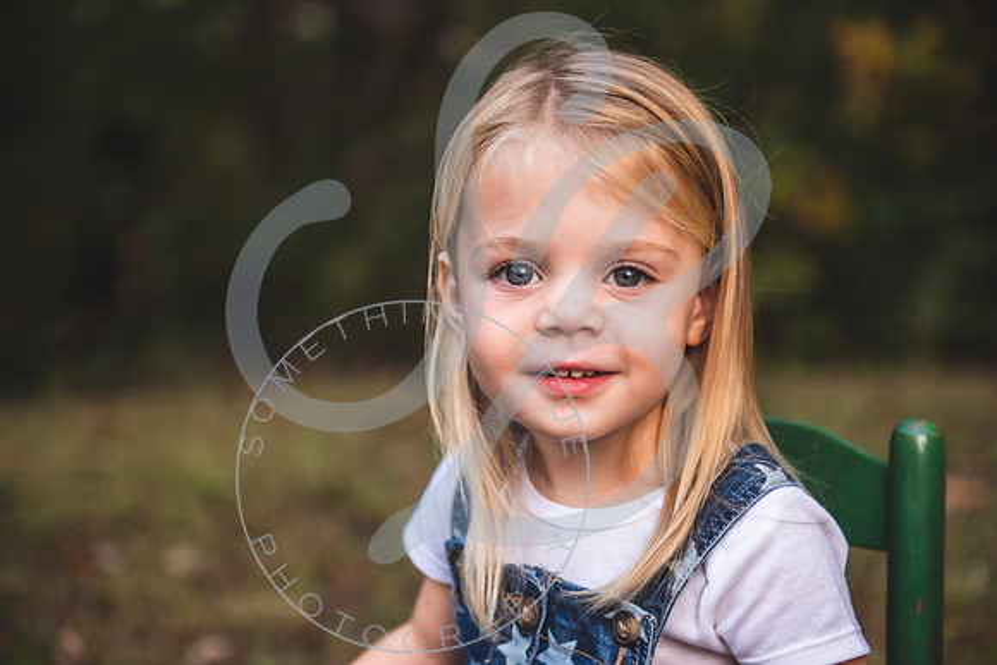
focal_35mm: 70
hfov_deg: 28.8
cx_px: 498
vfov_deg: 19.5
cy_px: 332
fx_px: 1939
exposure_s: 1/200
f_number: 2.8
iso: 100
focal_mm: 70
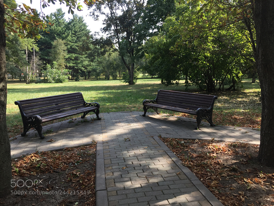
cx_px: 137
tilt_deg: -6.8
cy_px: 103
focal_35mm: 29
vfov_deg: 48.2
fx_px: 230
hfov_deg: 61.7
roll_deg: +0.8
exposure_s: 1/341
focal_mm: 4.15
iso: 32
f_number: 2.2
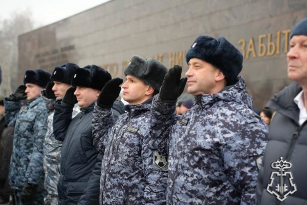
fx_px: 640
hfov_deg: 27.0
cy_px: 102
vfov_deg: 18.2
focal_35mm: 75
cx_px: 154
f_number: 4
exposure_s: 1/160
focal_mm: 75
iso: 400
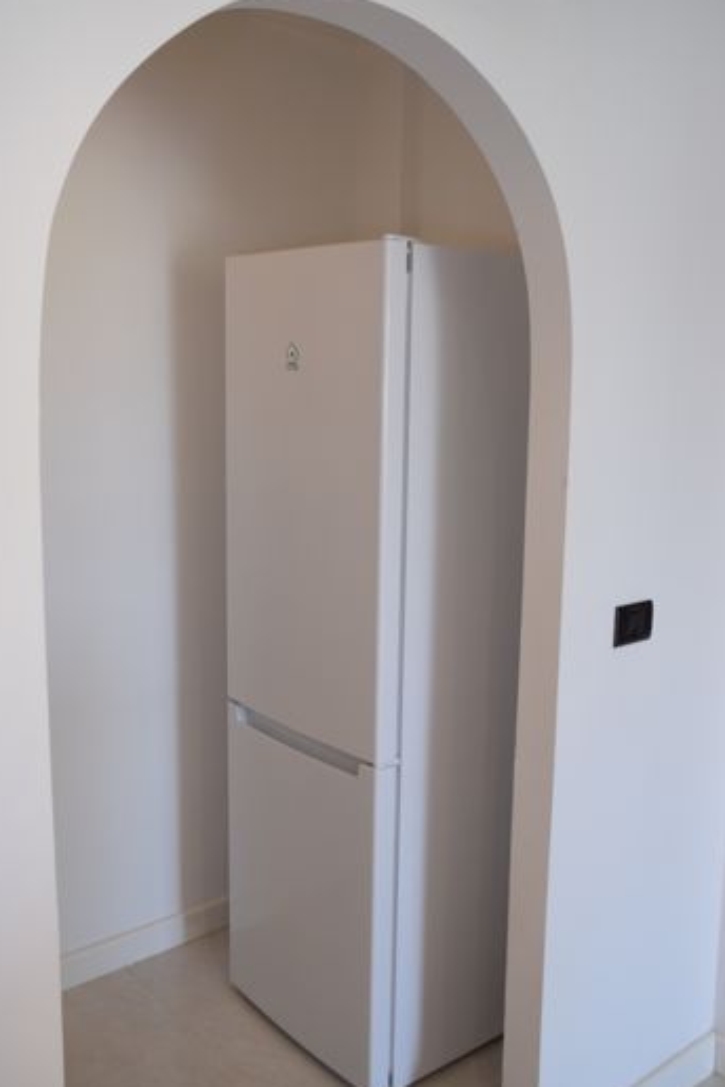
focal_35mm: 34
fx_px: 1027
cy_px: 548
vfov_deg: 55.8
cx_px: 358
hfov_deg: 38.9
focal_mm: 22
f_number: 4.5
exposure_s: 1/100
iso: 400
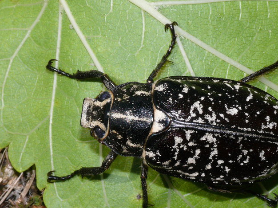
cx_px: 183
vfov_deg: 7.1
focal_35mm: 210
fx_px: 1686
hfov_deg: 9.4
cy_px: 133
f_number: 11
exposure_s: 1/640
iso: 200
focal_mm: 32.6
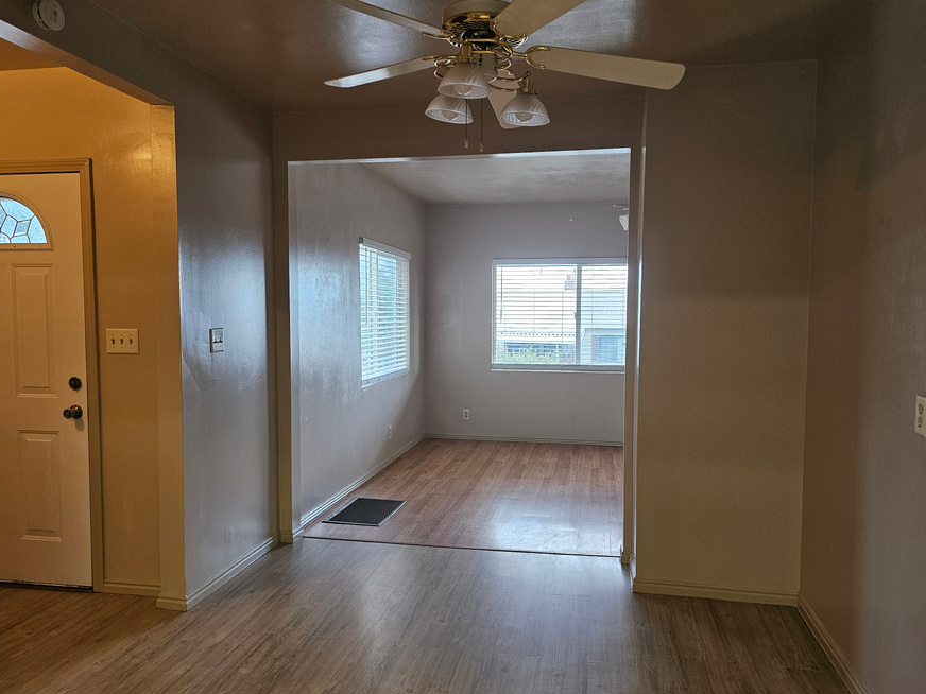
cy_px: 357
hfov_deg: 65.3
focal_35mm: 27
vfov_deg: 51.3
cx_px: 467
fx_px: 722
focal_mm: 6.3
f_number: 1.7
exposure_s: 1/120
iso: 250
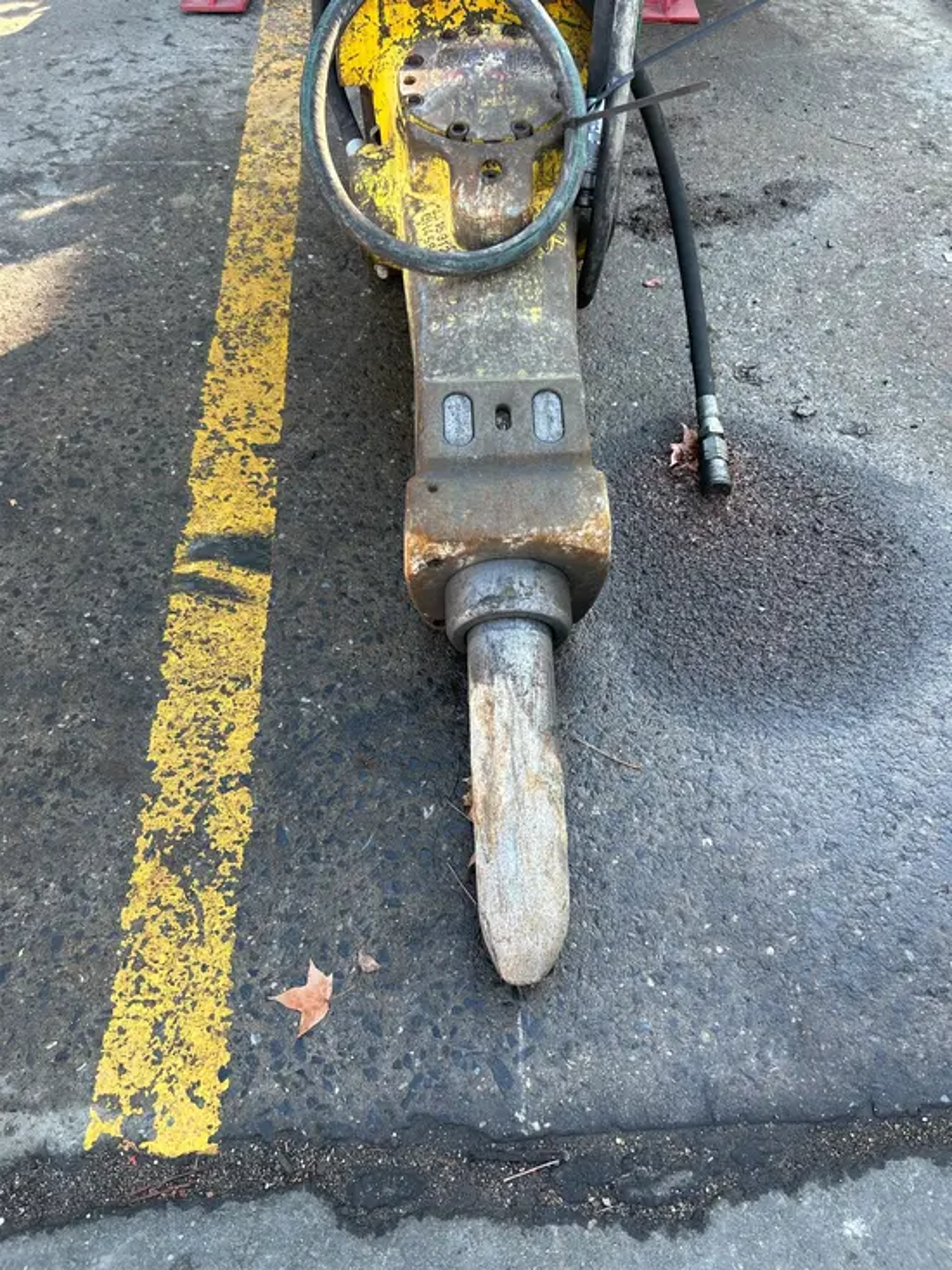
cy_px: 635
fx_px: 953
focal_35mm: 26
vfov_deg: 67.3
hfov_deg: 53.1
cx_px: 476
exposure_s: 1/208
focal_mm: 5.7
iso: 40
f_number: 1.5
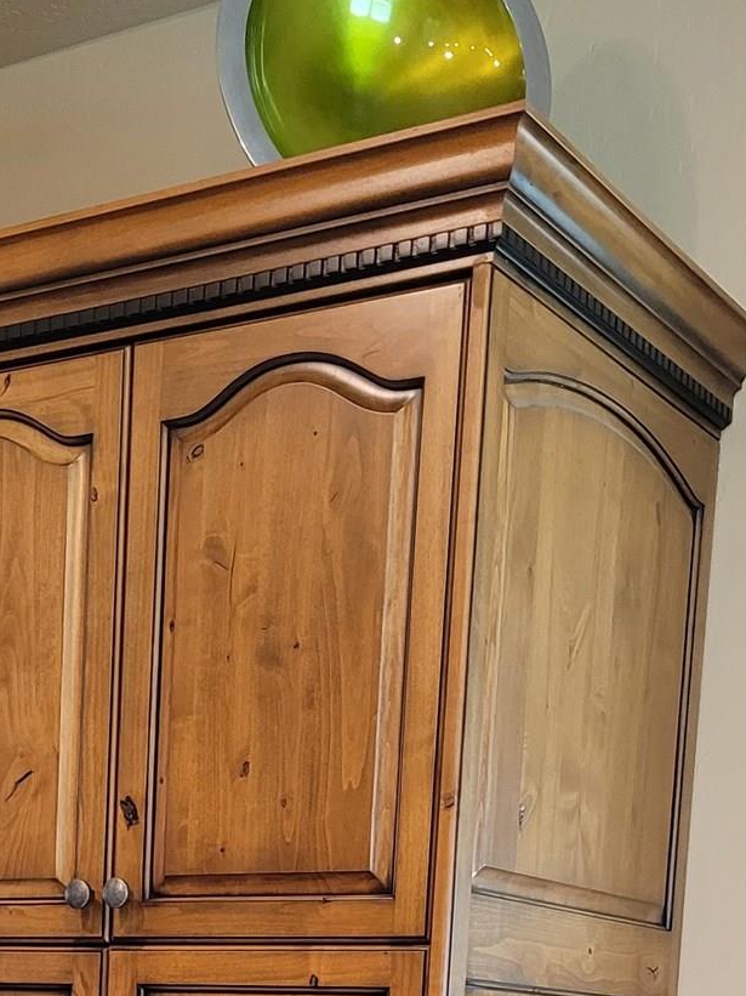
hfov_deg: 19.8
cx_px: 70
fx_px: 2099
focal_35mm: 73
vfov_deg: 23.5
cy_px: 1297
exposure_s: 1/40
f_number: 1.8
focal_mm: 5.4
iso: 250
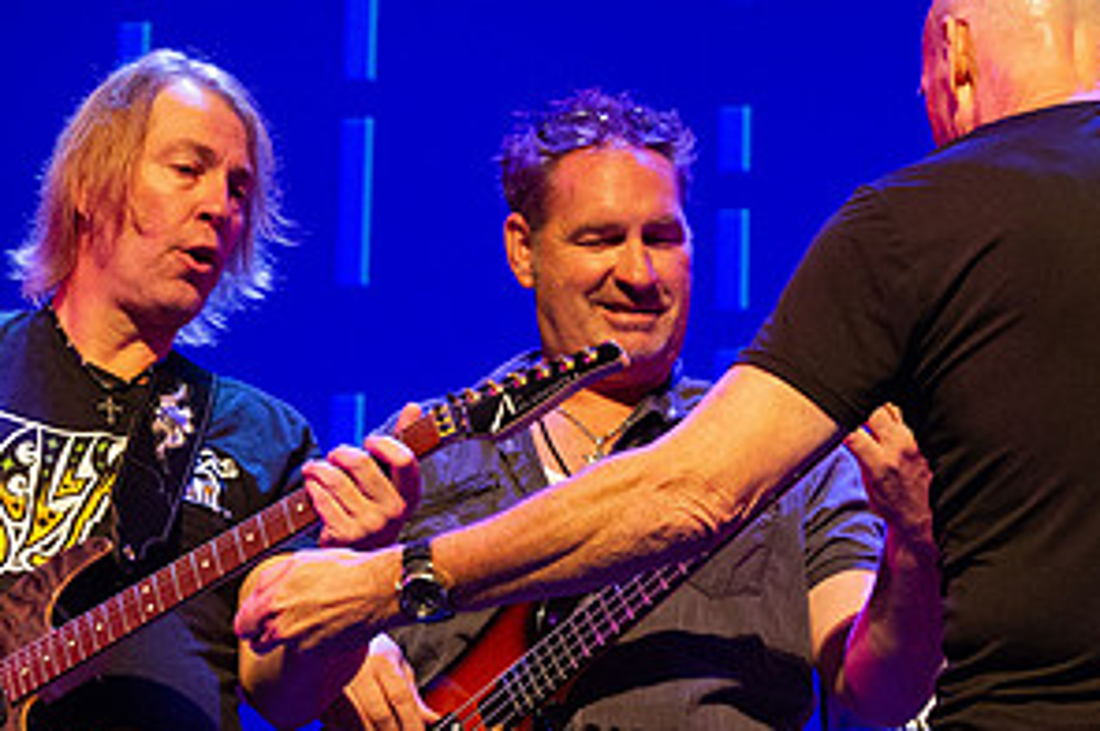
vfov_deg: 7.7
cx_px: 537
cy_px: 421
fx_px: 5402
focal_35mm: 177
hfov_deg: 11.6
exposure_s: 1/125
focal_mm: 90
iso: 8000
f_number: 7.1
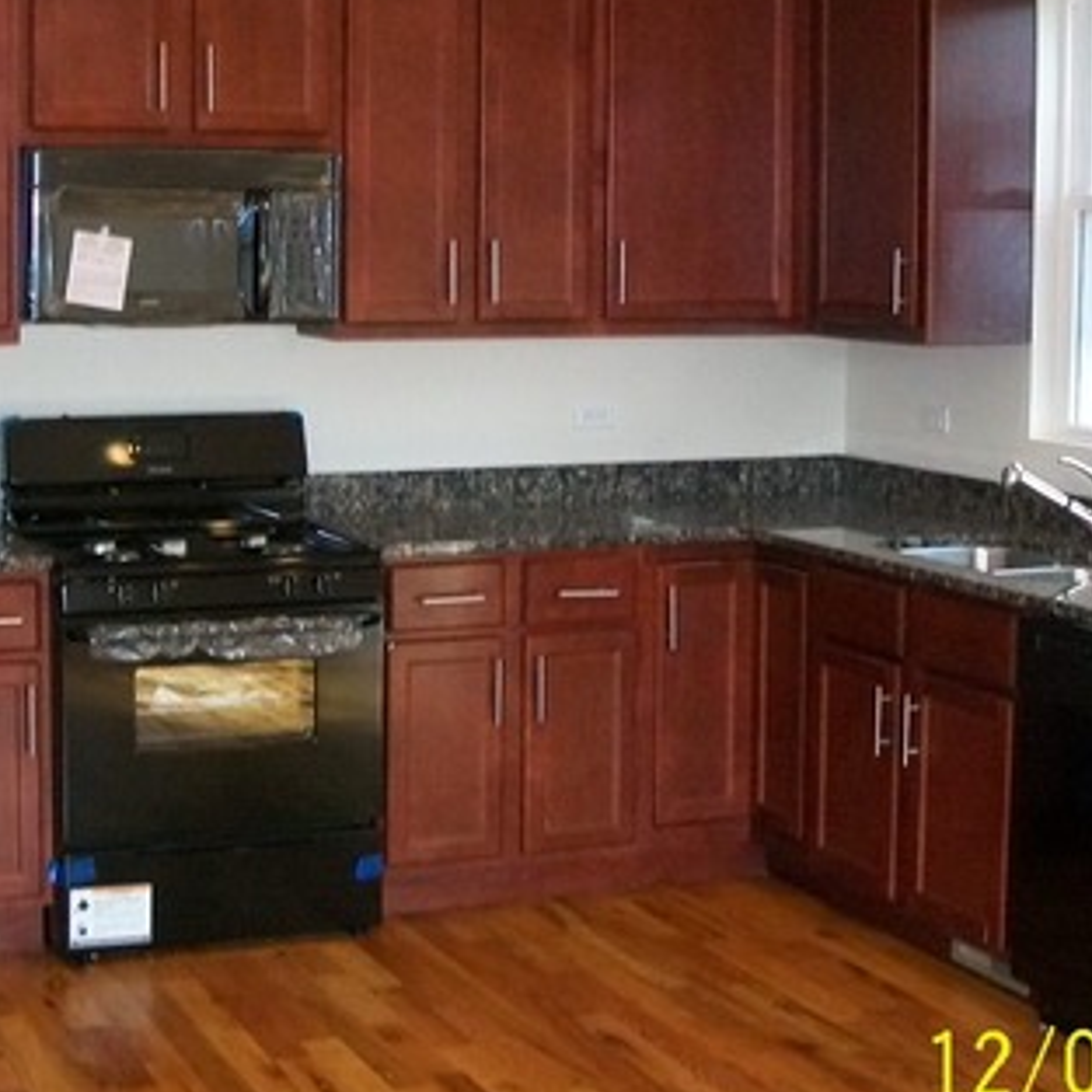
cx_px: 373
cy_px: 405
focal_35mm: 65
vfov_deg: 26.4
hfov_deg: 26.4
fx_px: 2320
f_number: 2.7
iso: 160
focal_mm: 6
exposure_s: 1/60
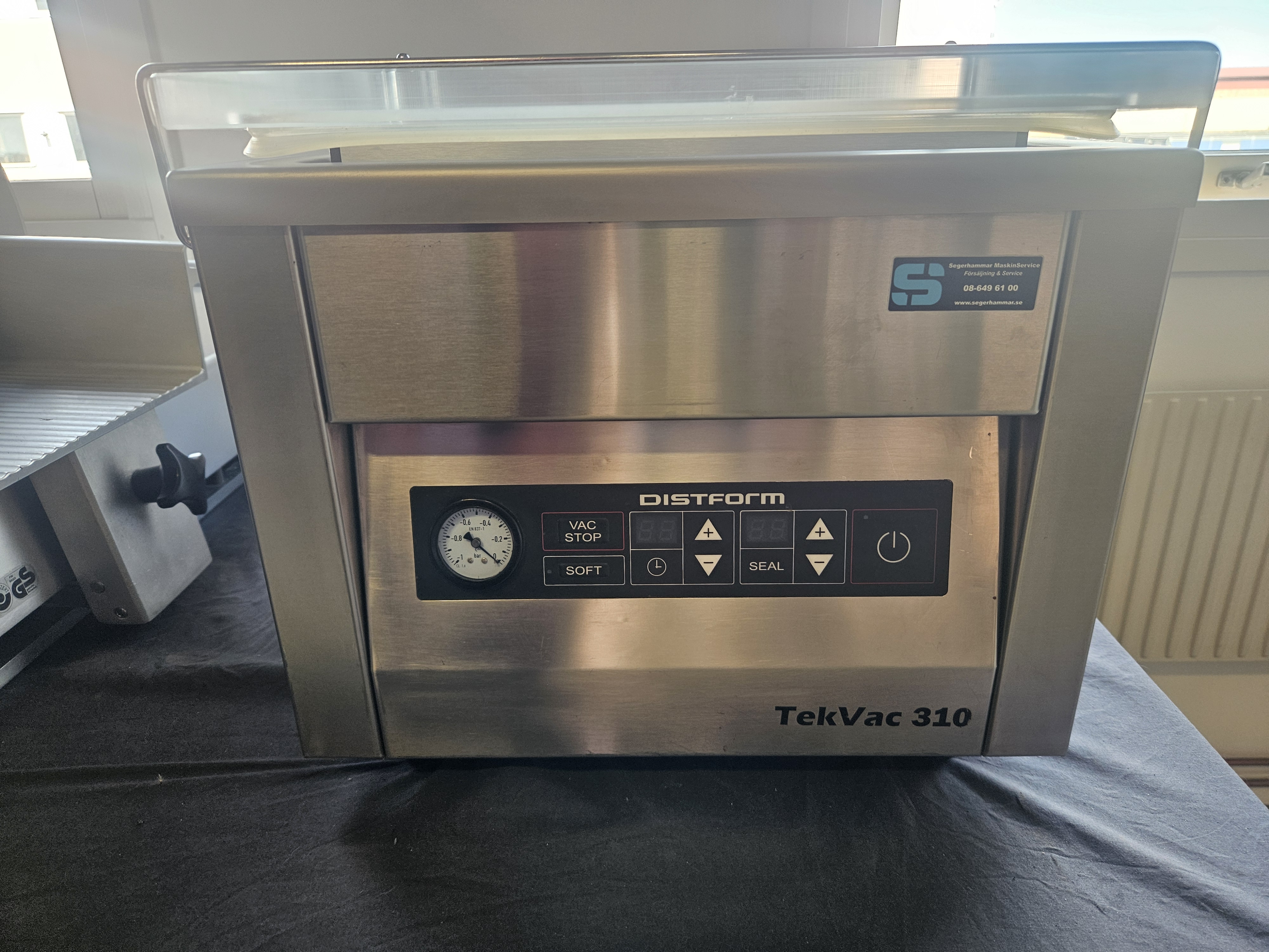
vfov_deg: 58.9
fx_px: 843
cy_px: 476
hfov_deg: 73.9
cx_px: 634
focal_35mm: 23
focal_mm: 5.4
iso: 80
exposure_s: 1/100
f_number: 1.8
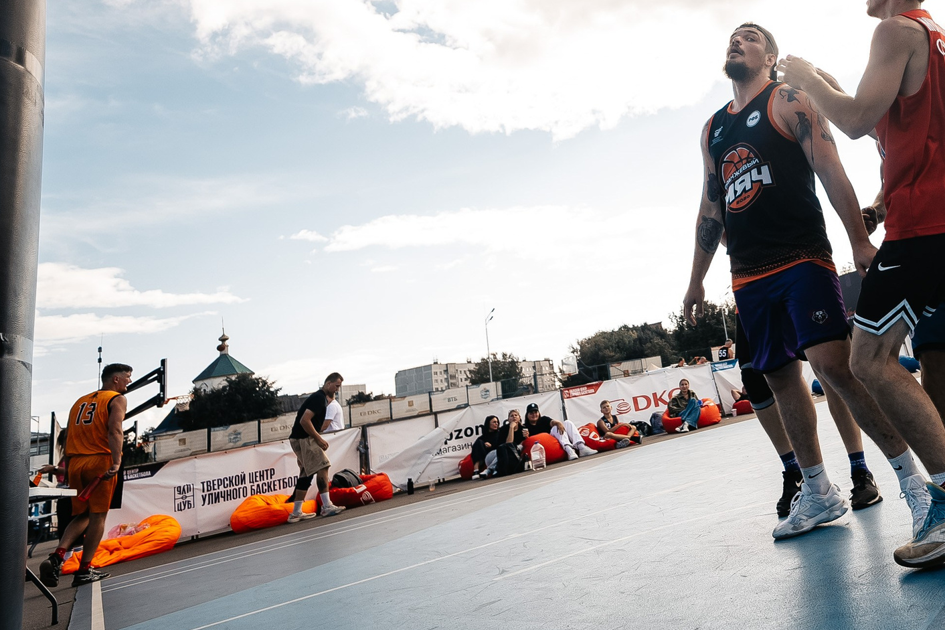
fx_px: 761
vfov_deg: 43.5
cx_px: 776
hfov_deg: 58.1
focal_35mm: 29
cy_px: 158
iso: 250
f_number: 3.5
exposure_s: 1/1600
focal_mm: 16
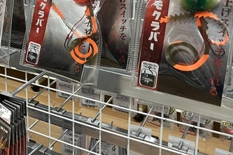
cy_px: 9
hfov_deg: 33.9
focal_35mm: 56
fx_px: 362
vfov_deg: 23.4
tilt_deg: -13.2
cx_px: 29
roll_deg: +2.1
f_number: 1.8
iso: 50
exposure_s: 1/50
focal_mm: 3.99
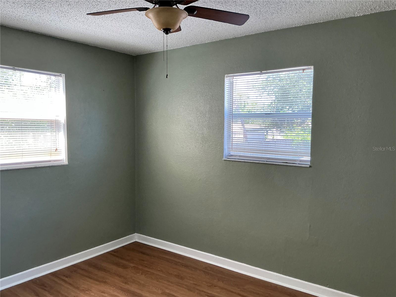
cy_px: 148
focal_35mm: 28
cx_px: 198
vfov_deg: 49.7
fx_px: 320
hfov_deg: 63.4
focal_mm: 3
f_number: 1.8
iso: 64
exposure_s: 1/110
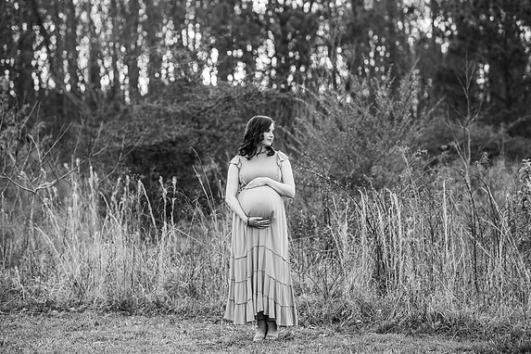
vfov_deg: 15.9
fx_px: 1268
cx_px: 266
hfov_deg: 23.6
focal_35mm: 86
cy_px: 177
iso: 400
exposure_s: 1/320
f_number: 2.5
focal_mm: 85
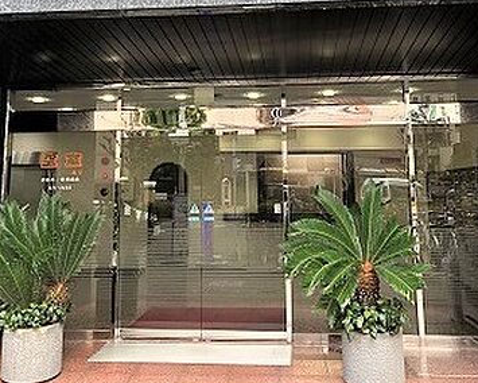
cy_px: 104
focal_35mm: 37
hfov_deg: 49.1
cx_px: 241
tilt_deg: +8.7
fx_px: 523
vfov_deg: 39.2
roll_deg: +0.8
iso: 64
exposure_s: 1/120
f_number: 1.8
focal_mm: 3.99
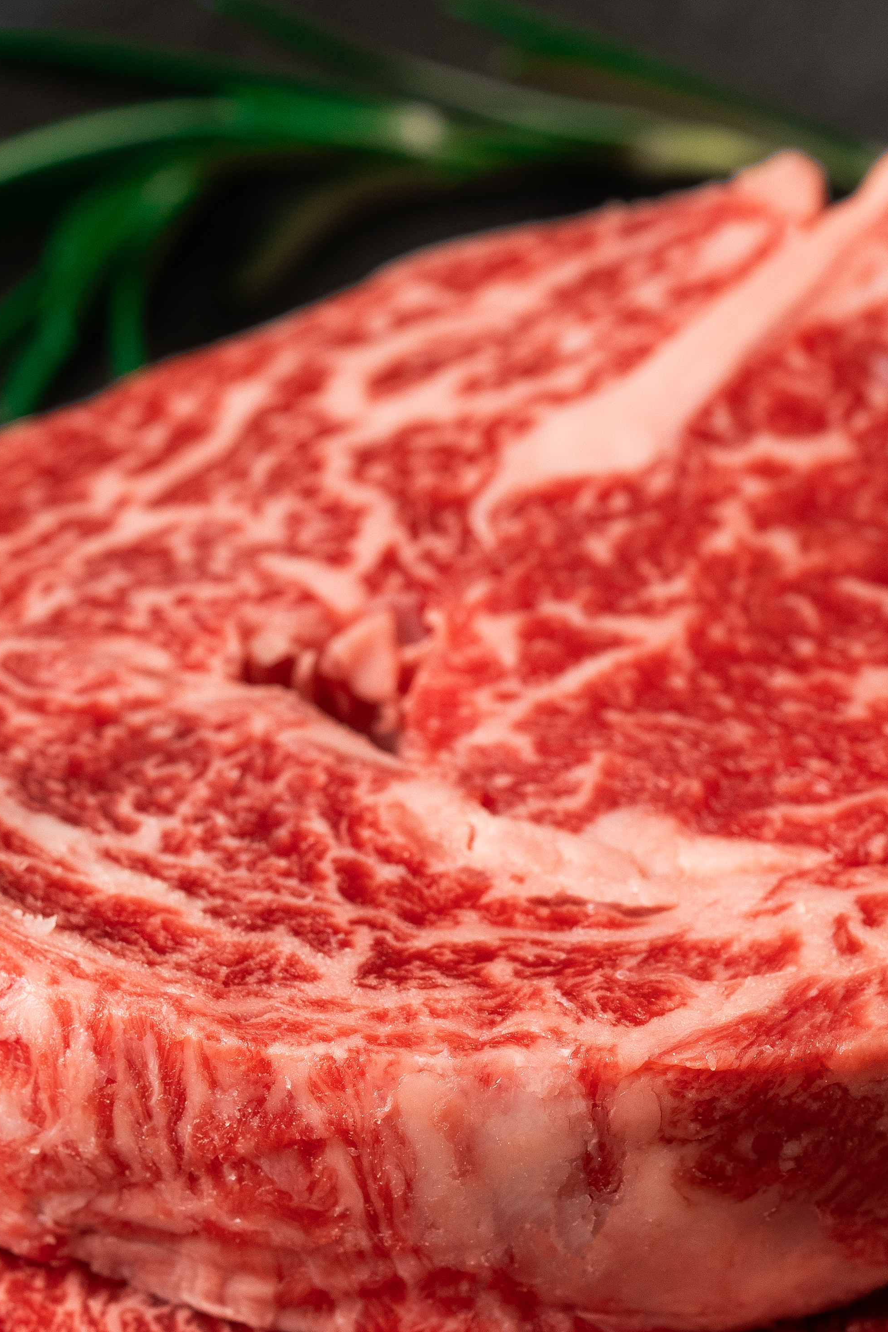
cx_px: 579
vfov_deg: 11.2
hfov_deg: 7.5
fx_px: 6771
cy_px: 1012
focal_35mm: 183
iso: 500
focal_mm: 90
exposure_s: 1/60
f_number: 6.3
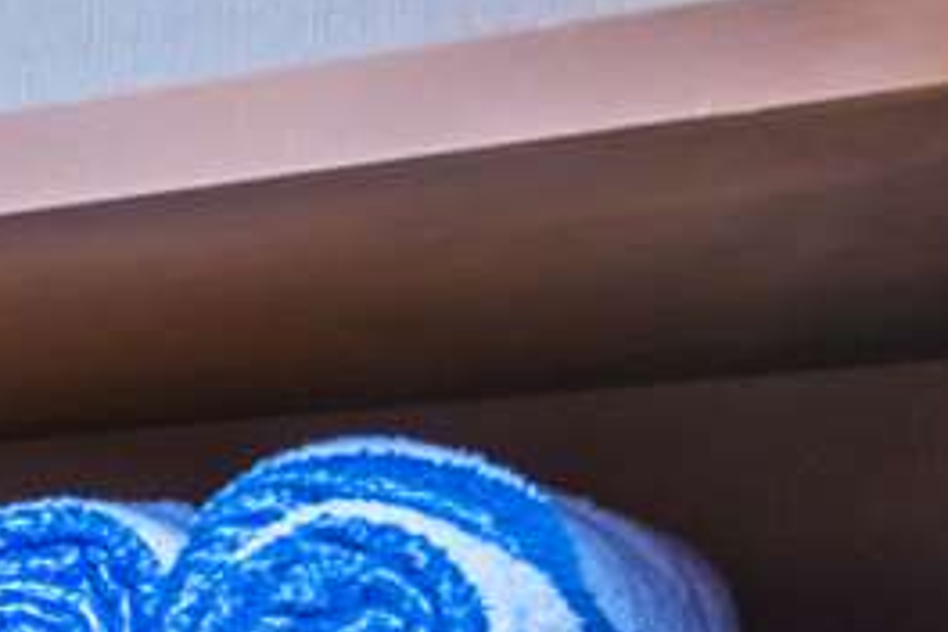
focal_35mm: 125
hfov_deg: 11.5
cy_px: 1034
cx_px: -1709
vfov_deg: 10.5
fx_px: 3291
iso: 400
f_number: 10
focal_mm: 22
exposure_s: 2
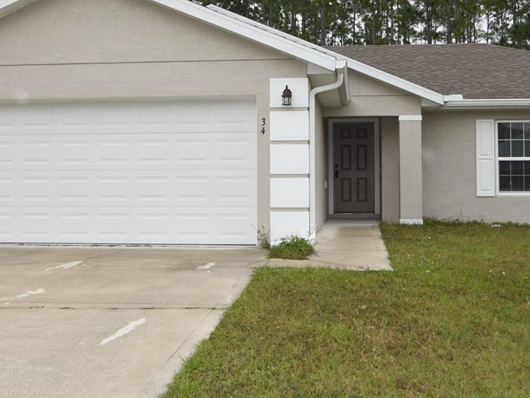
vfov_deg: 32.2
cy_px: 177
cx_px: 292
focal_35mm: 45
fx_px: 689
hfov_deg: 42.0
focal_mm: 16
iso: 100
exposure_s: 1/100
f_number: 5
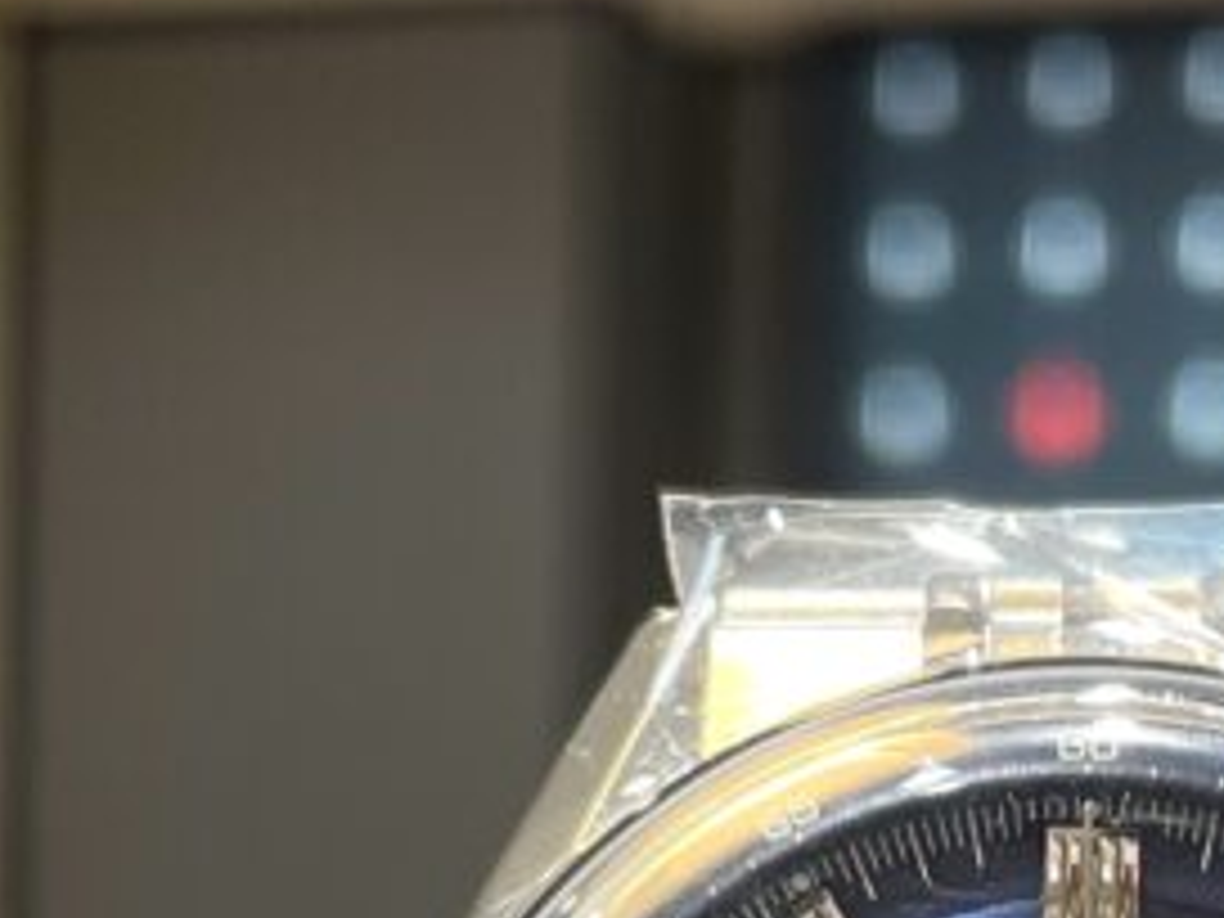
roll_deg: -1.6
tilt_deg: -3.2
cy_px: 1512
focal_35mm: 98
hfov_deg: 19.6
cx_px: 1148
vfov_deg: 13.8
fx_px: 3465
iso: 100
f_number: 1.6
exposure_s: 1/120
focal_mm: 4.2
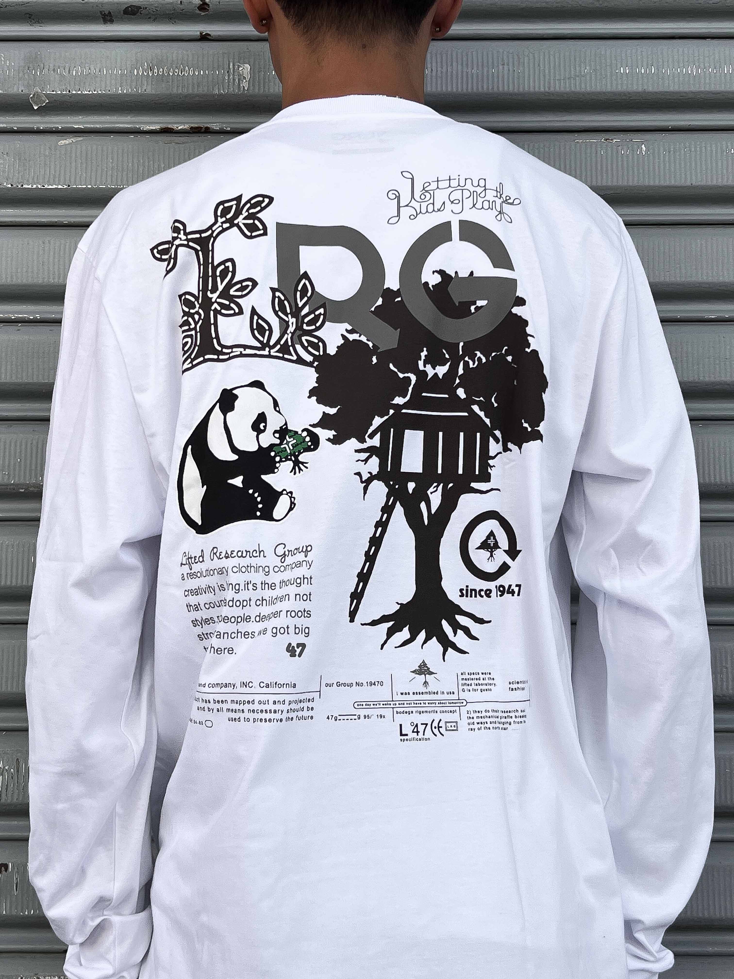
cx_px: 367
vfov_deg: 67.3
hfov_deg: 53.1
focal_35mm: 26
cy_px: 490
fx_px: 735
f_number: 1.5
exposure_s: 1/1250
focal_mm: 5.7
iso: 50
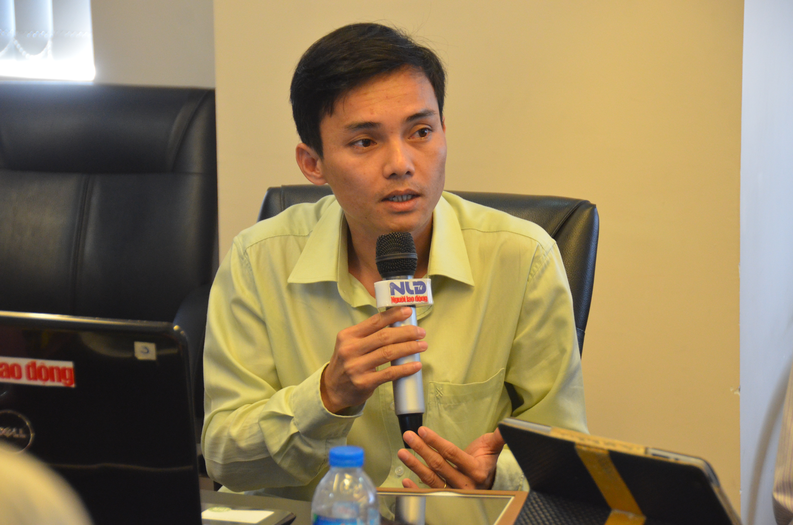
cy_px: 262
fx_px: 2968
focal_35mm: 135
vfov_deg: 10.1
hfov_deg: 15.2
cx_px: 396
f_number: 5.3
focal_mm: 90
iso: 2000
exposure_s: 1/60
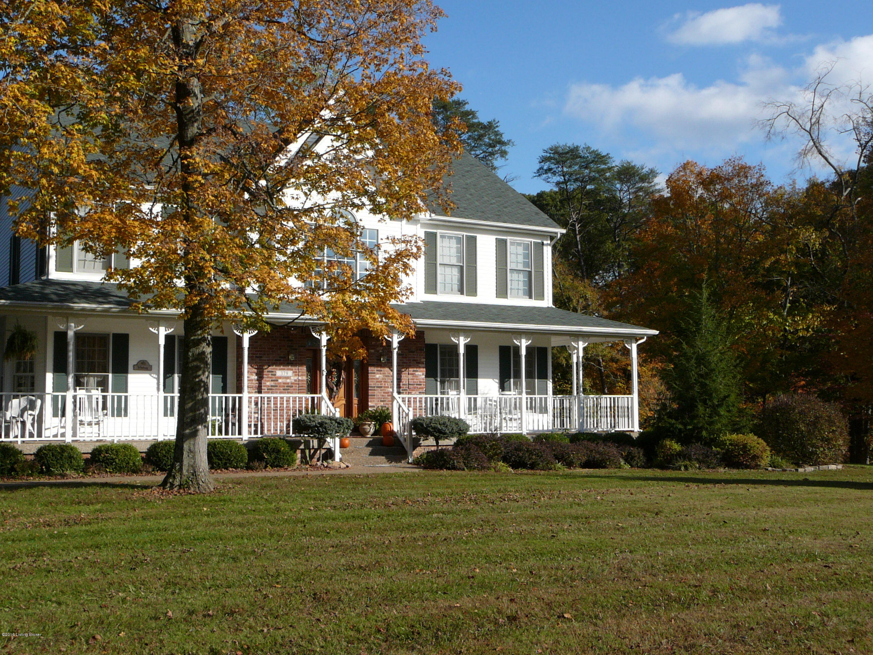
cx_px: 436
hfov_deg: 45.8
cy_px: 328
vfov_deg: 35.1
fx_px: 1034
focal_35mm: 41
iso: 80
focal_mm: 6.1
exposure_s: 1/500
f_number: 5
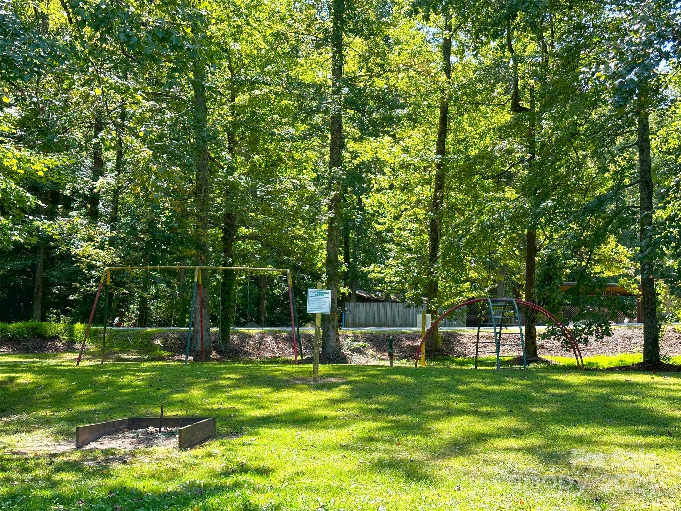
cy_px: 256
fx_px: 944
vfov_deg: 30.3
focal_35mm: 48
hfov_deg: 39.7
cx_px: 340
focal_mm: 6.86
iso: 64
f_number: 1.78
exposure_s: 1/541
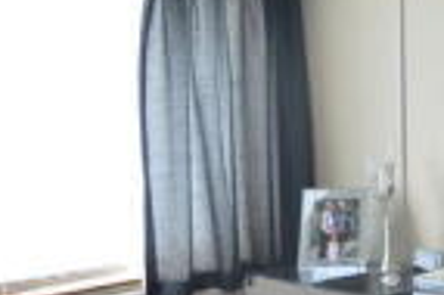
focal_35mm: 69
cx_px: 450
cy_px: 112
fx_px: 850
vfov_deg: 19.7
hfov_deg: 27.5
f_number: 4
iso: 400
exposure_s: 1/15
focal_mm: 10
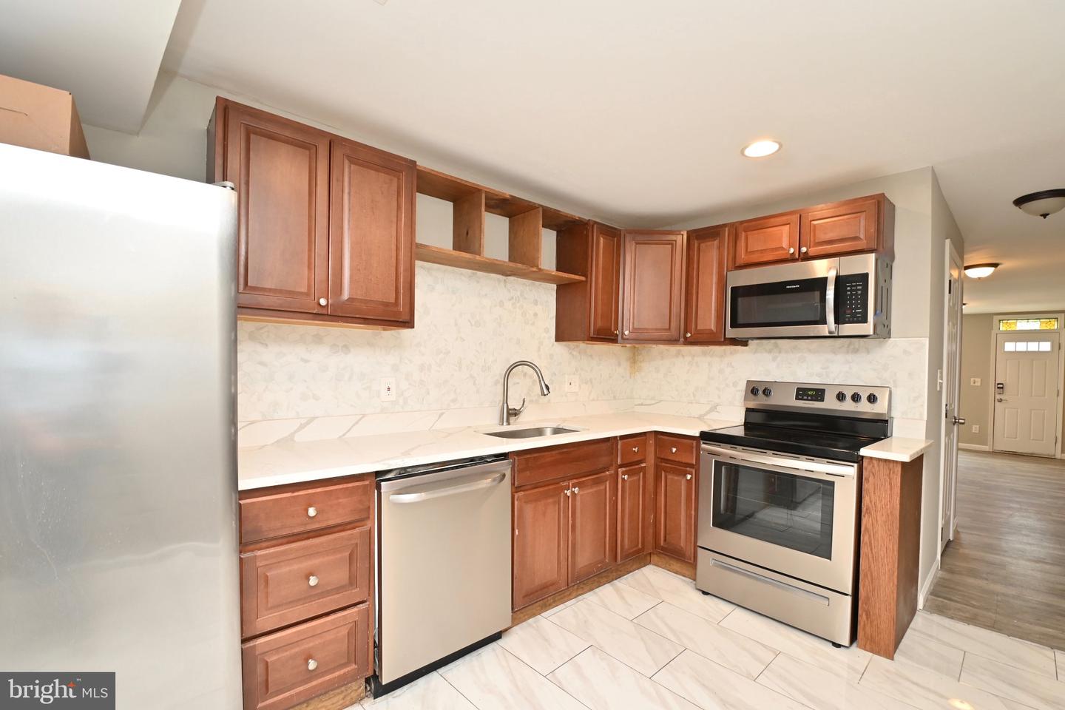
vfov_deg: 77.3
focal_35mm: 15
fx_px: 444
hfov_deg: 100.4
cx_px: 532
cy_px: 355
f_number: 7.1
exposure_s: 1/15
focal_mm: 10
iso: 200
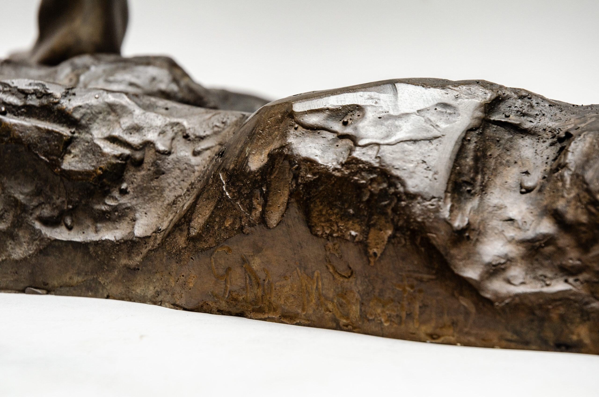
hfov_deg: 24.7
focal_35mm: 82
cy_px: 198
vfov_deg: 16.5
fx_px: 1370
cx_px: 300
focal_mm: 55
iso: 200
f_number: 8
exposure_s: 1/125
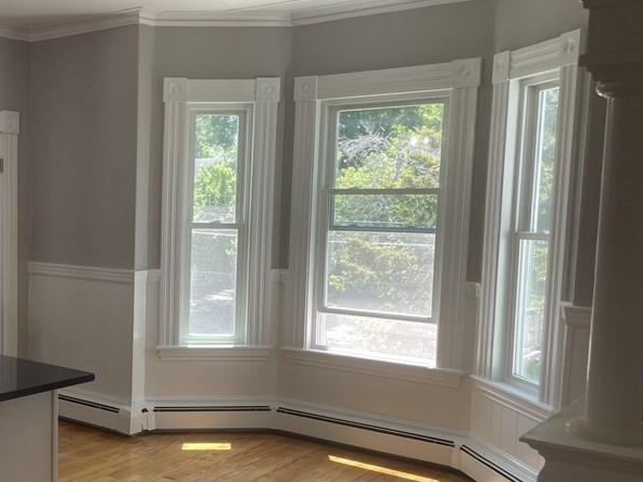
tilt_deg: -5.9
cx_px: 93
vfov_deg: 32.1
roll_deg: -1.0
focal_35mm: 45
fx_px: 836
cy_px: 297
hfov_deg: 39.7
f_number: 1.6
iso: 50
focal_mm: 4.2
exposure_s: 1/120
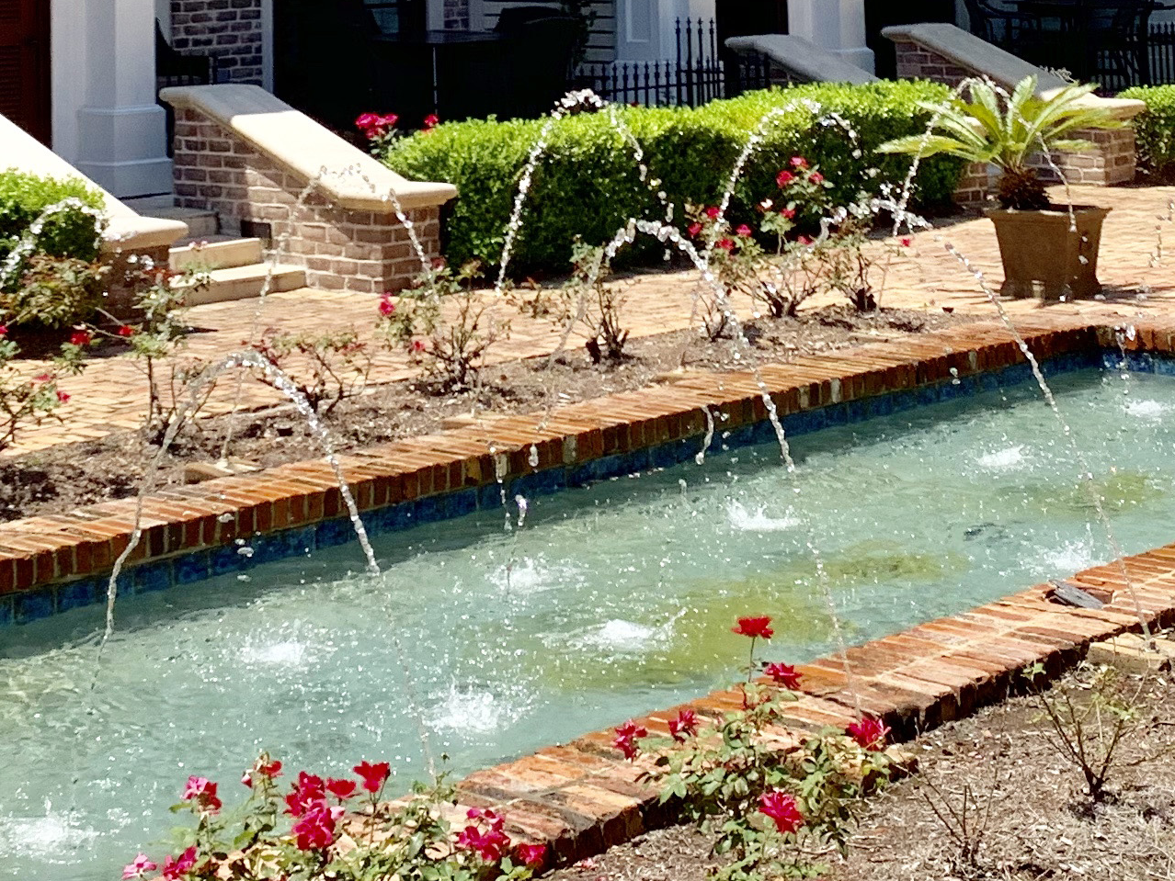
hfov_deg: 23.8
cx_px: 455
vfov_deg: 16.9
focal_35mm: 82
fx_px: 2784
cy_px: -299
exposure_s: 1/1585
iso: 25
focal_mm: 4.25
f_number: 1.8
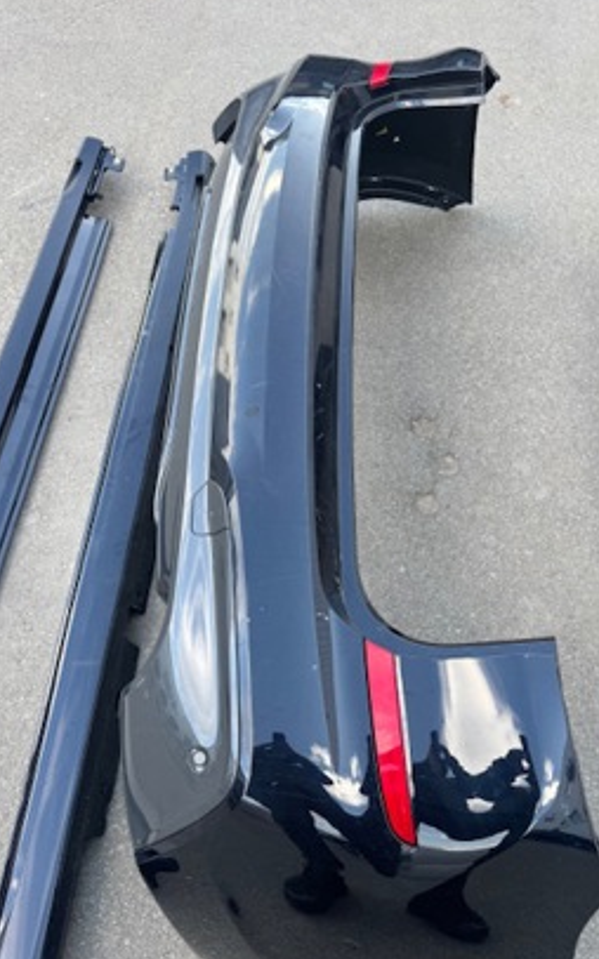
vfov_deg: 62.8
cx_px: 382
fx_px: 784
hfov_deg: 41.4
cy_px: 530
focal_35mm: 30
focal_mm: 6.76
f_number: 1.78
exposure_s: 1/163
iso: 64
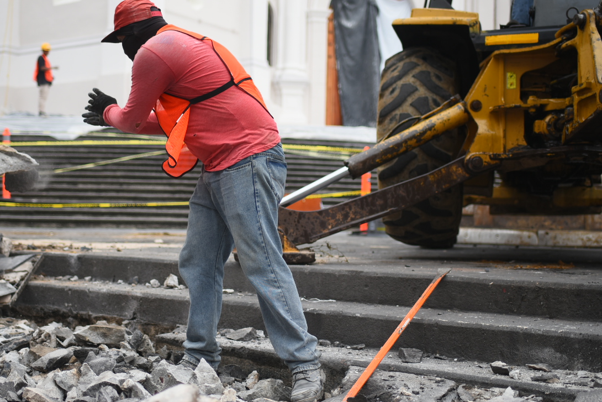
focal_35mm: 52
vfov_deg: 26.0
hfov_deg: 38.1
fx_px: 870
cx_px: 260
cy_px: 214
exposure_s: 1/1600
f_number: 1.8
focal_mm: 35
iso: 125
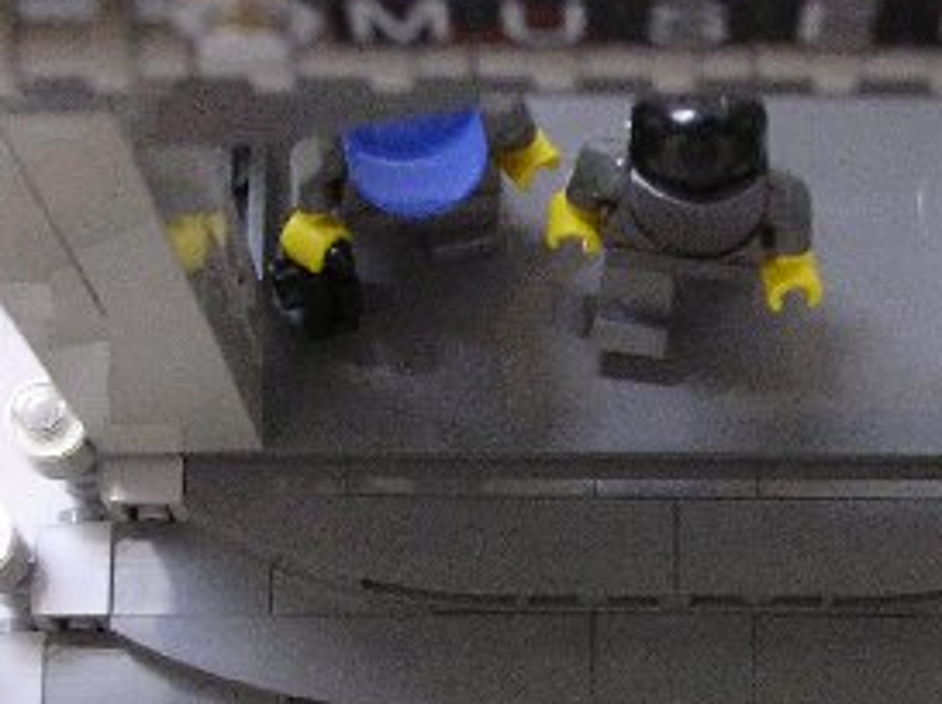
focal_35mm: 108
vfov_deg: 13.5
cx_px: 580
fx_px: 2935
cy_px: 666
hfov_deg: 18.2
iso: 258
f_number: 3
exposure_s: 1/3.4
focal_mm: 7.1
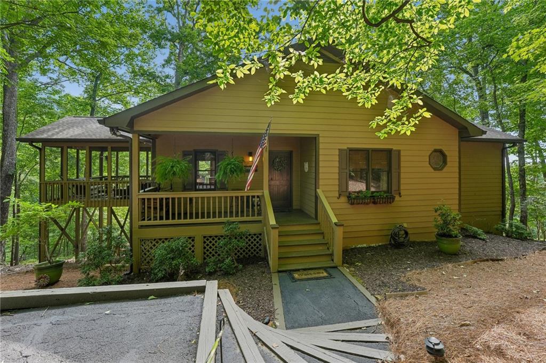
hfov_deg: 102.0
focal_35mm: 15
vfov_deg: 78.7
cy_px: 182
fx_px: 221
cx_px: 273
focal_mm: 14.6
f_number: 8
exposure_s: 1/80
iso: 320
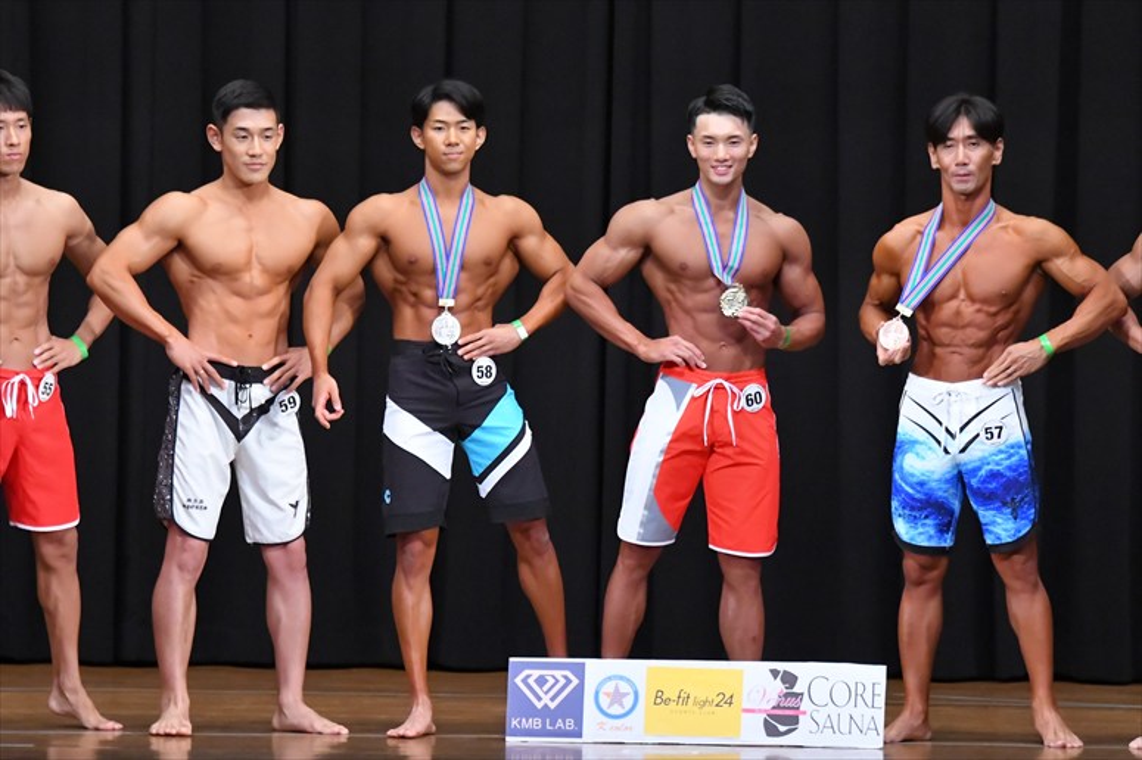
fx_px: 7134
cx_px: 571
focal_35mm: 225
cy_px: 380
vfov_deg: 6.1
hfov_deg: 9.2
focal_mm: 150
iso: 8000
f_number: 5.6
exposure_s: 1/400
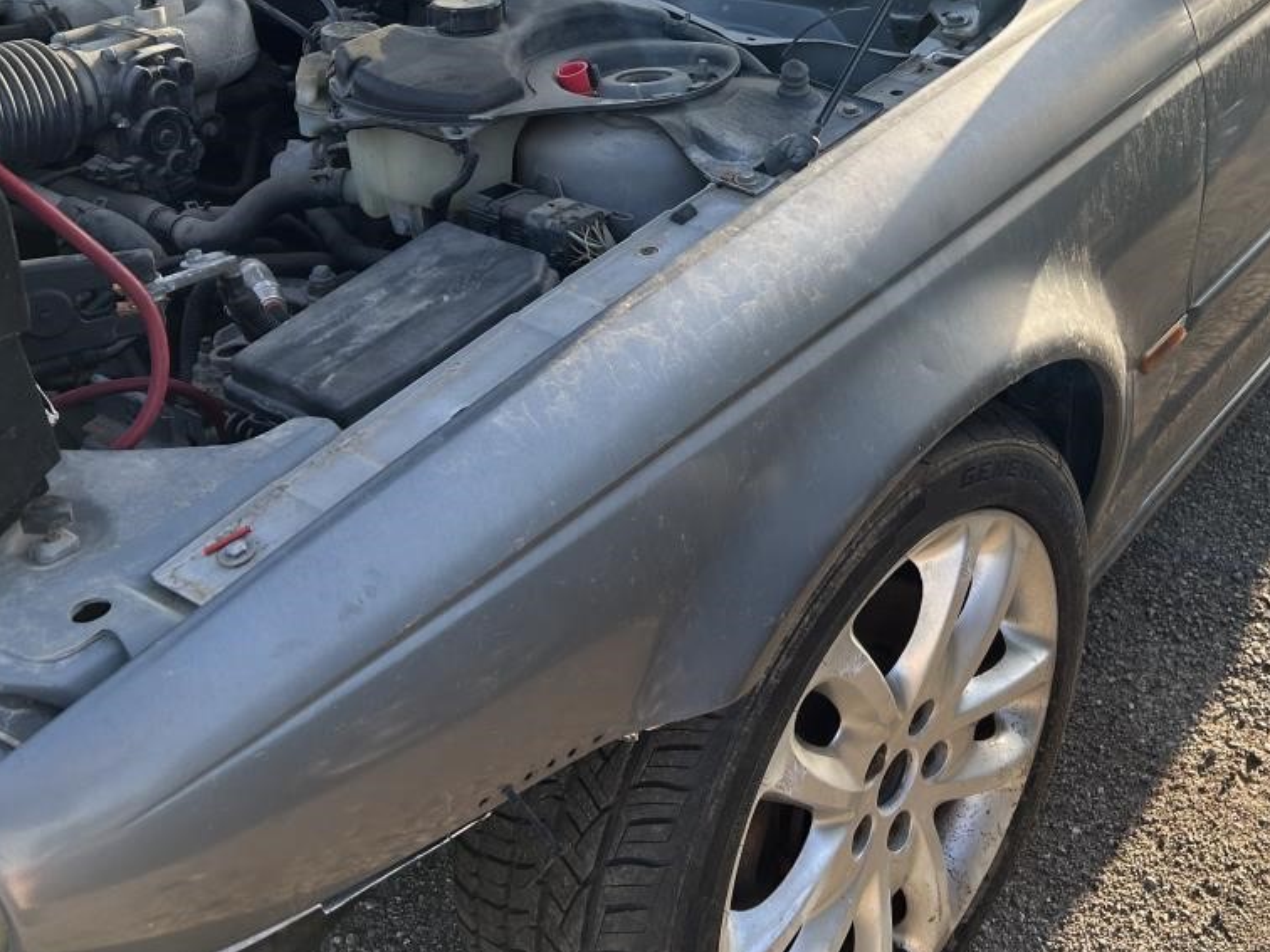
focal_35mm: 44
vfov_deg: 32.0
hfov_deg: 42.4
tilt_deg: -23.1
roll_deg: -0.6
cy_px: 185
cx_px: 847
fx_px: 1614
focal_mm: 5.7
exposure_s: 1/723
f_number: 1.5
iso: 50
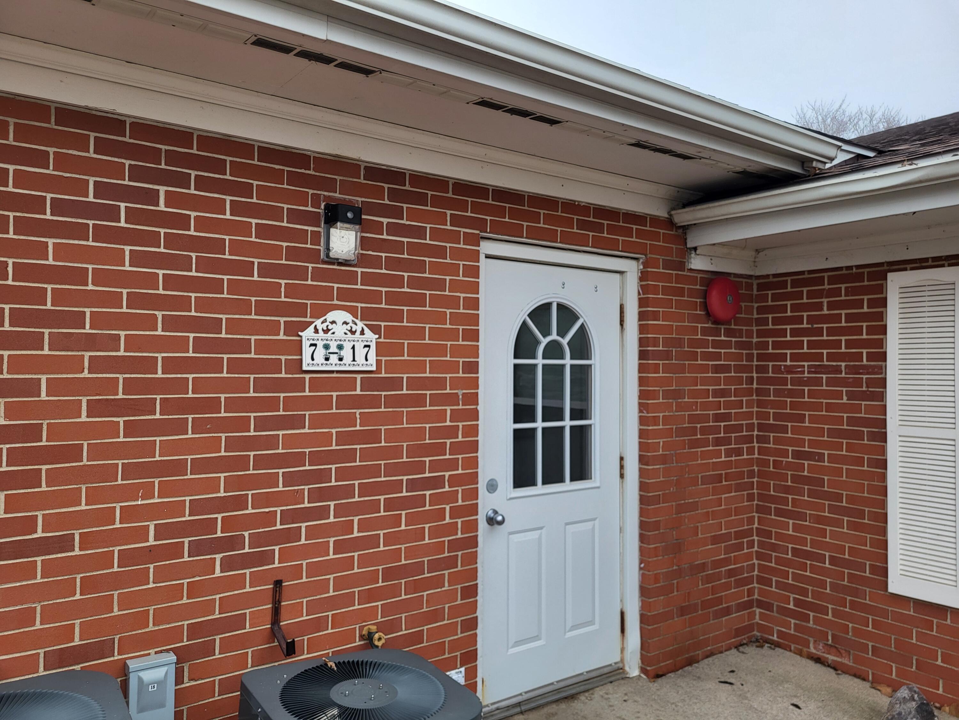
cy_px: 360
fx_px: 720
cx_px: 480
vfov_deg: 53.1
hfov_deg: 67.3
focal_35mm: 26
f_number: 1.8
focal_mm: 5.4
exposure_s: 1/270
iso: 40
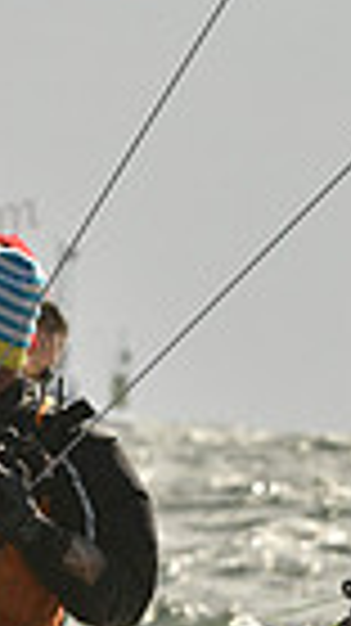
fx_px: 18085
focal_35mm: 1091
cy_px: 448
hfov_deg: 1.1
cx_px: 274
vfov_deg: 2.0
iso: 320
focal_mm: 250
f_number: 10
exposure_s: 1/800
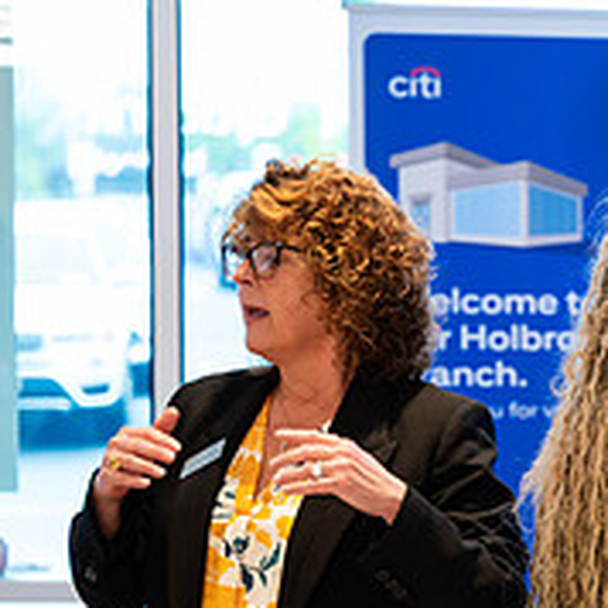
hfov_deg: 9.6
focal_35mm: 175
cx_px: 977
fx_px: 3478
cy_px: 570
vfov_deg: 9.9
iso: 1250
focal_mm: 62
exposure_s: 1/200
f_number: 3.5
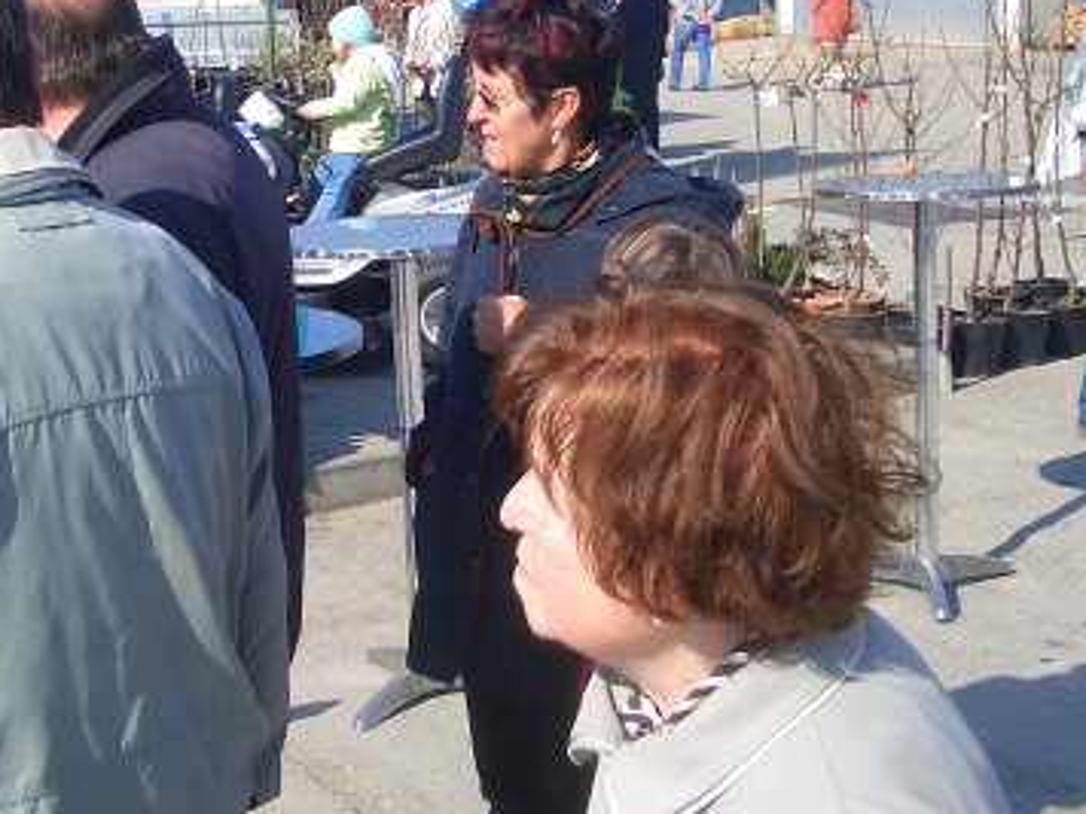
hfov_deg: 30.4
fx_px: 1976
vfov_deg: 22.9
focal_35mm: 63
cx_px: 333
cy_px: 155
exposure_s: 1/500
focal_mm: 5.8
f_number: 4.3
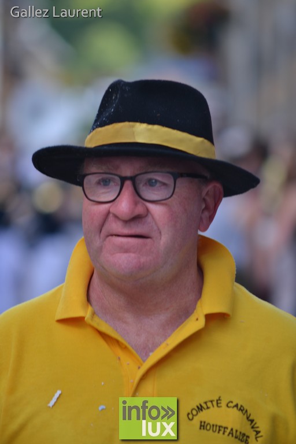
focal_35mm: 225
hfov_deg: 6.1
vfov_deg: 9.1
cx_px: 148
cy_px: 222
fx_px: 2775
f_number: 2.8
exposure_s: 1/200
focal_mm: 150
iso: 100
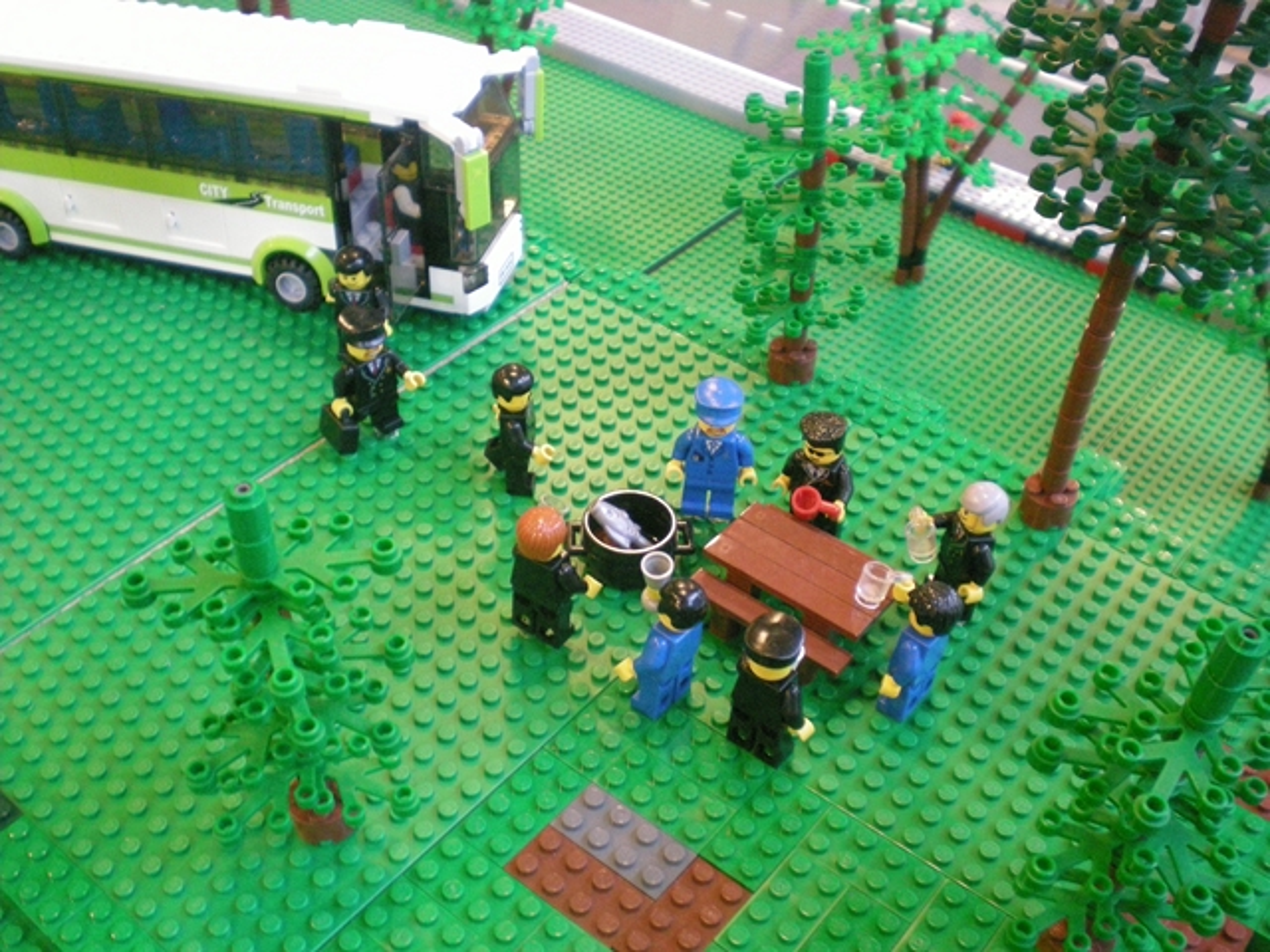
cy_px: 476
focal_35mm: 38
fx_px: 1394
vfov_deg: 37.7
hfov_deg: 49.0
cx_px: 635
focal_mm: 6.3
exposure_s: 1/10.3
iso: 400
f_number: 3.1
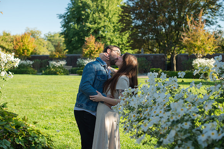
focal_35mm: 53
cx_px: 105
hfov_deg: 37.5
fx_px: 329
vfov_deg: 25.5
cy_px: 70
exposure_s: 1/400
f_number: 3.2
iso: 110
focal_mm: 50
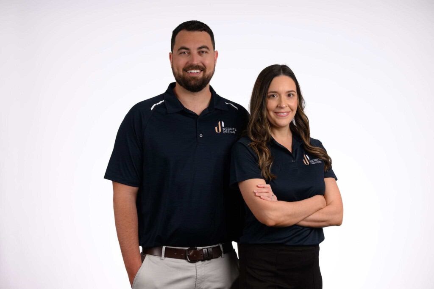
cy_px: 144
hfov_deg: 21.9
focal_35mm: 93
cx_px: 217
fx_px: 1121
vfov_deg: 14.7
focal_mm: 93
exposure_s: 1/160
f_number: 4.5
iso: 160
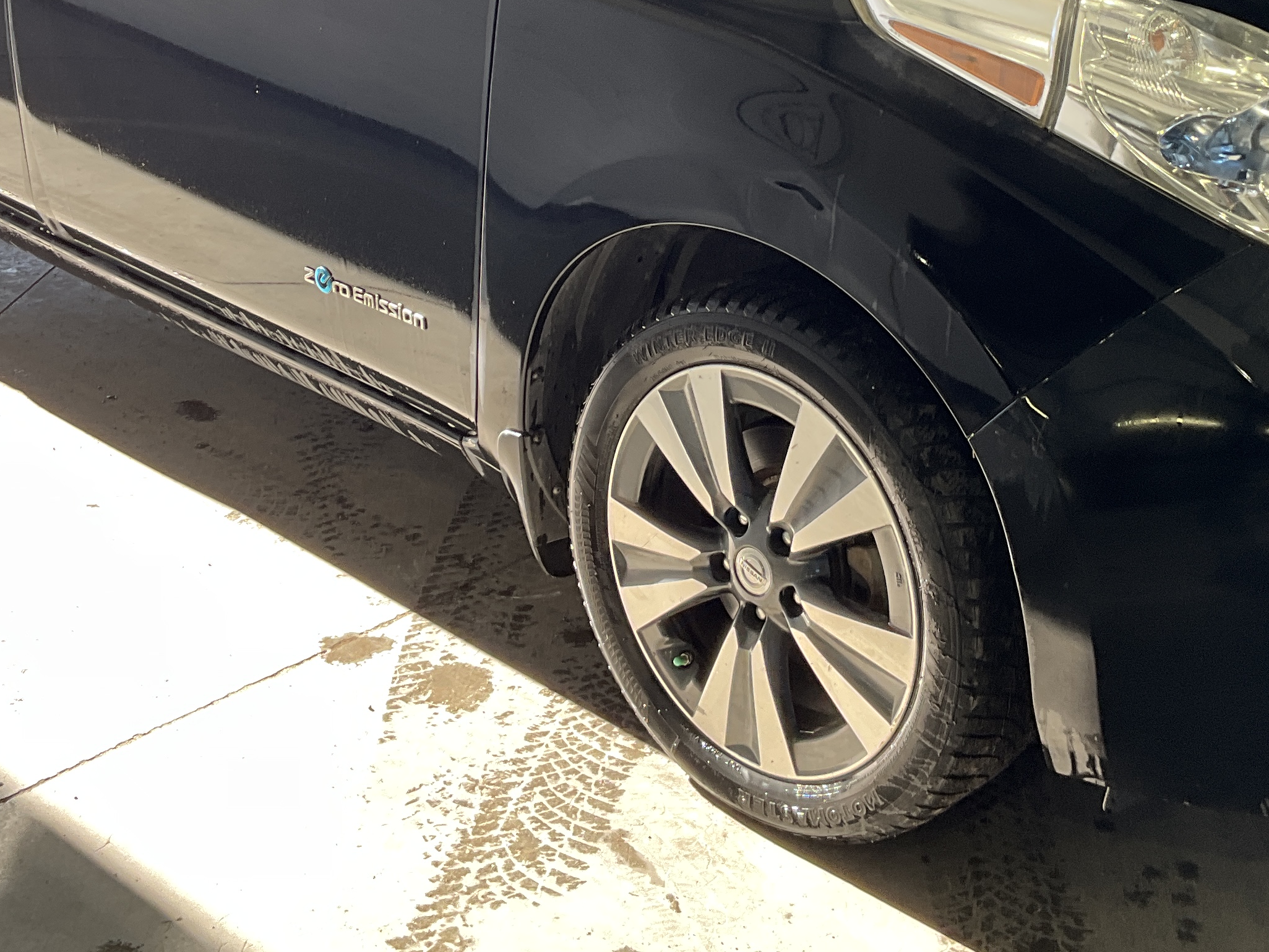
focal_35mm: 57
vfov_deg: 25.0
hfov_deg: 33.6
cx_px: 798
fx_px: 2090
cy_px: 126
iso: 32
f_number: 1.8
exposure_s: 1/122
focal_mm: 3
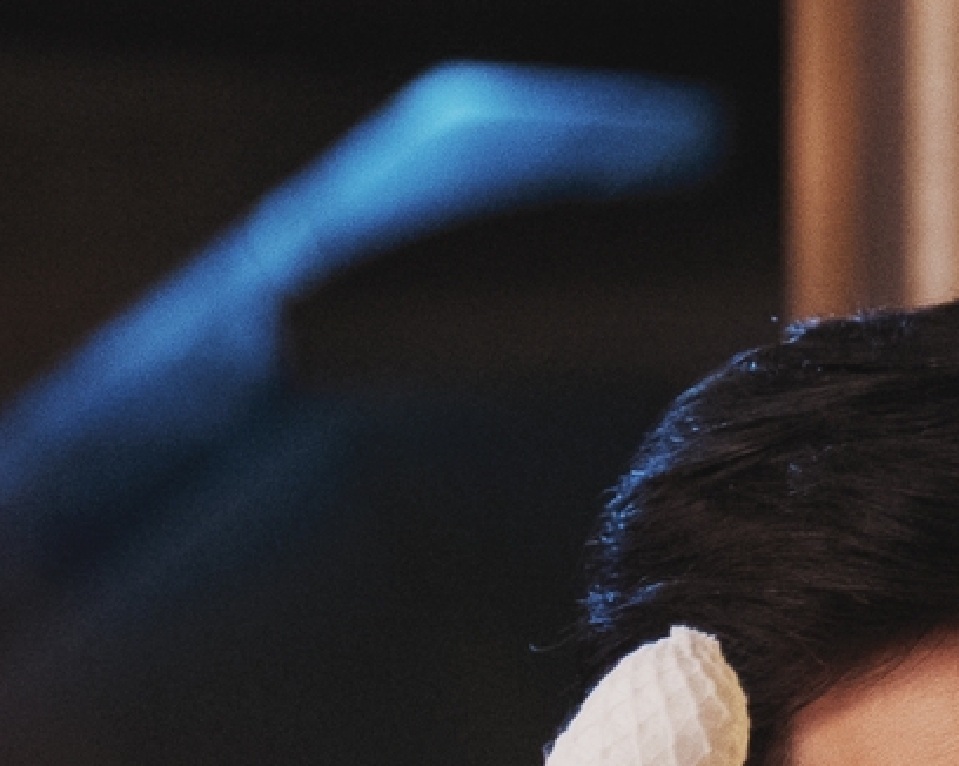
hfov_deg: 4.6
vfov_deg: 3.6
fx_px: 12029
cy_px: 936
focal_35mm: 424
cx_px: 664
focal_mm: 80
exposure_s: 1/50
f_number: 4
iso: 2500
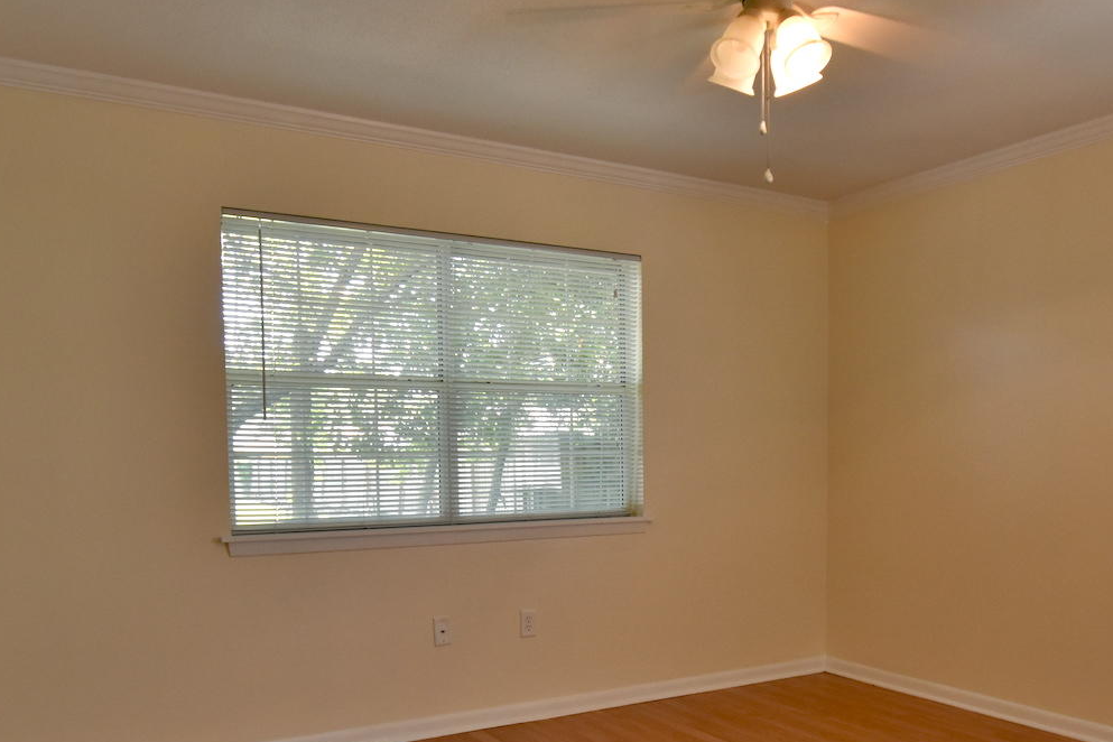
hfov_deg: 63.5
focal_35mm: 29
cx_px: 614
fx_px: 897
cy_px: 526
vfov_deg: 44.0
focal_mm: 10
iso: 1600
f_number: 5
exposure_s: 1/100
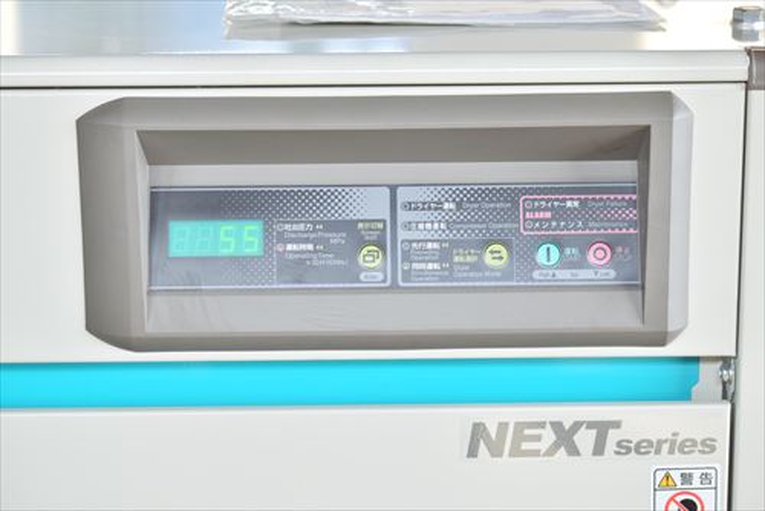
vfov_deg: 16.6
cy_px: 256
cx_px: 382
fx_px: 1754
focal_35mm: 82
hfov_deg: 24.6
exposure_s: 1/125
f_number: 6.3
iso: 1250
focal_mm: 55
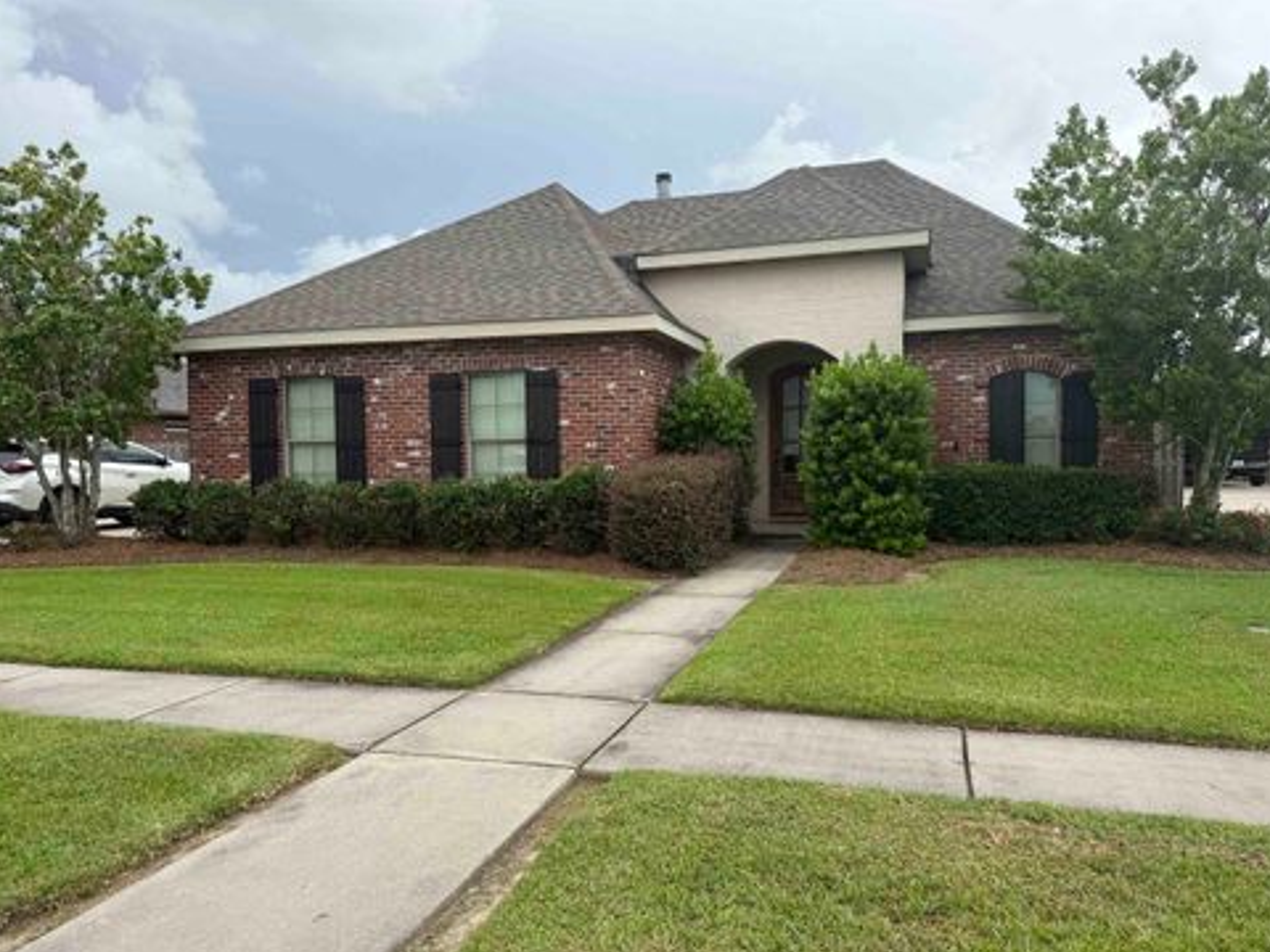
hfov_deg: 69.4
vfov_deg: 54.9
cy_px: 493
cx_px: 656
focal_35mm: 25
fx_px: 917
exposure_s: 1/2445
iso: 80
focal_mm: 6.76
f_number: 1.78
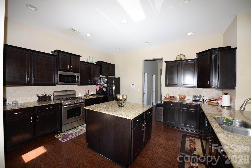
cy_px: 84
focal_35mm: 14
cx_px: 126
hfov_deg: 104.3
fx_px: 98
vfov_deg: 81.2
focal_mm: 14
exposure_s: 1/60
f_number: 4
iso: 100
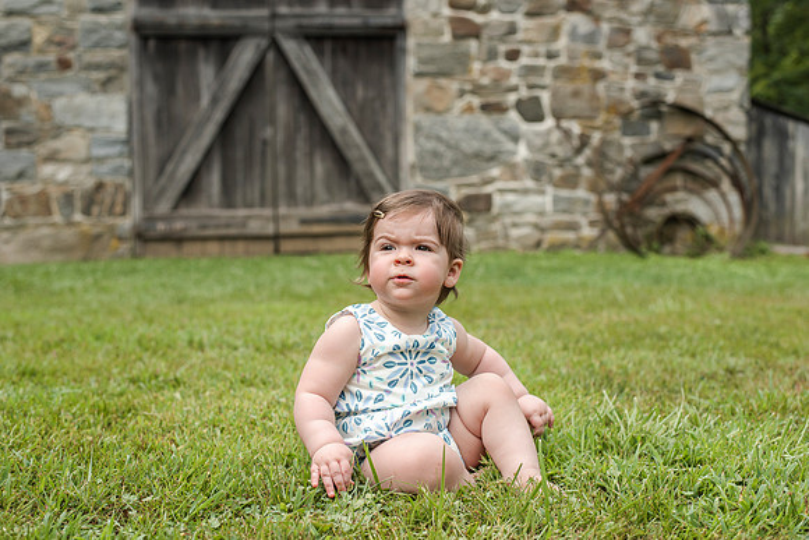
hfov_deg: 39.6
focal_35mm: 50
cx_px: 404
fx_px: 1124
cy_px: 270
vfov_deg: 27.0
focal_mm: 50
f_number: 4
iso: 400
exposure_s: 1/2000
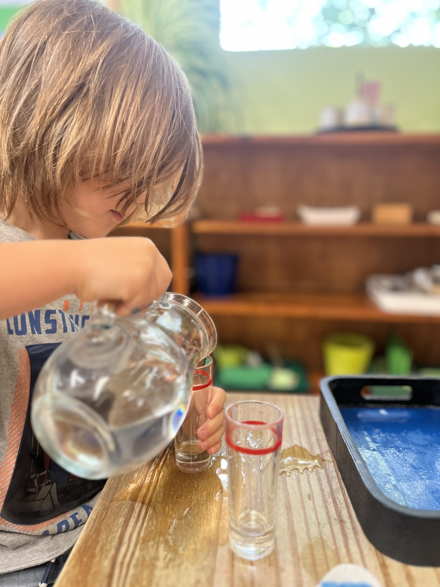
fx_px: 441
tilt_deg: -12.3
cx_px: 220
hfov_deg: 53.1
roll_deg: -0.6
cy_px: 294
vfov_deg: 67.3
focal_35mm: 26
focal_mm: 5.1
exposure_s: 1/50
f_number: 1.6
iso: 200
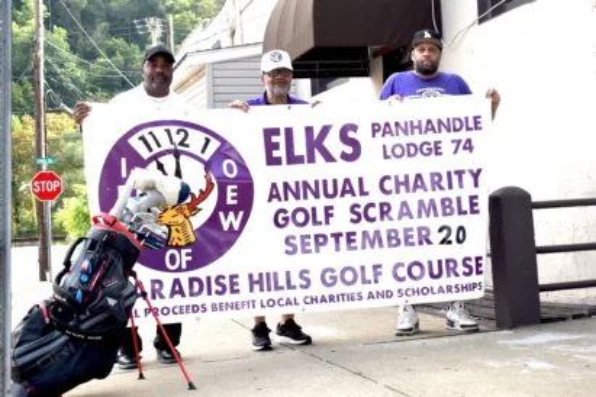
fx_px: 844
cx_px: 298
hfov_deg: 38.9
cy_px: 198
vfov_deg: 26.5
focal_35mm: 51
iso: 200
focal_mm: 34
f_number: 5.6
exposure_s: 1/250
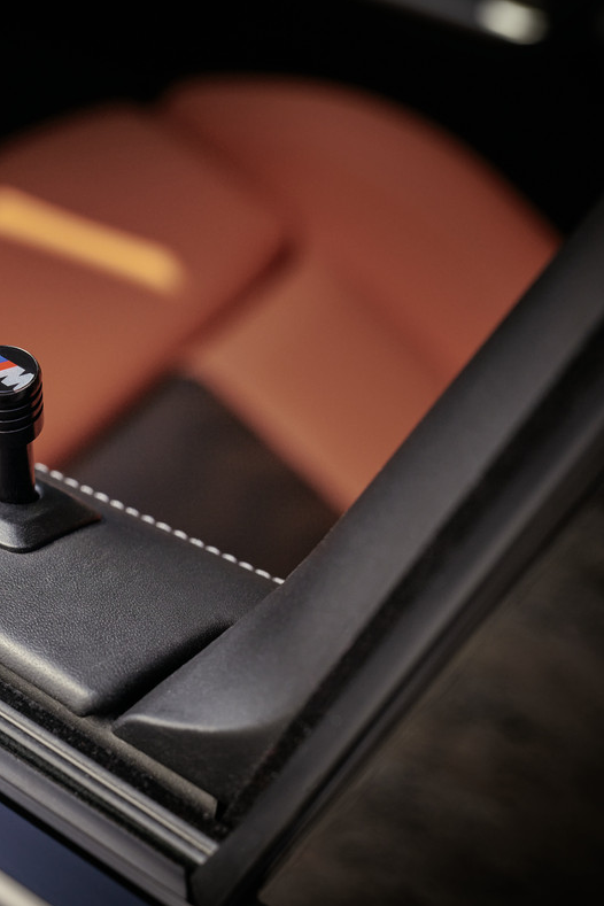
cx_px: -1
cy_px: 454
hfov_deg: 17.5
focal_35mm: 76
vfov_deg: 26.7
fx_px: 1913
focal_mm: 50
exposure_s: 1/800
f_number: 6.3
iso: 64
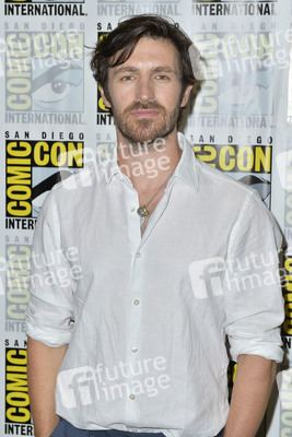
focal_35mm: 62
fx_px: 754
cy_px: 218
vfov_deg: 32.4
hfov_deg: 21.9
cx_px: 146
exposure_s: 1/250
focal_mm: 62
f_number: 6.3
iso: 200
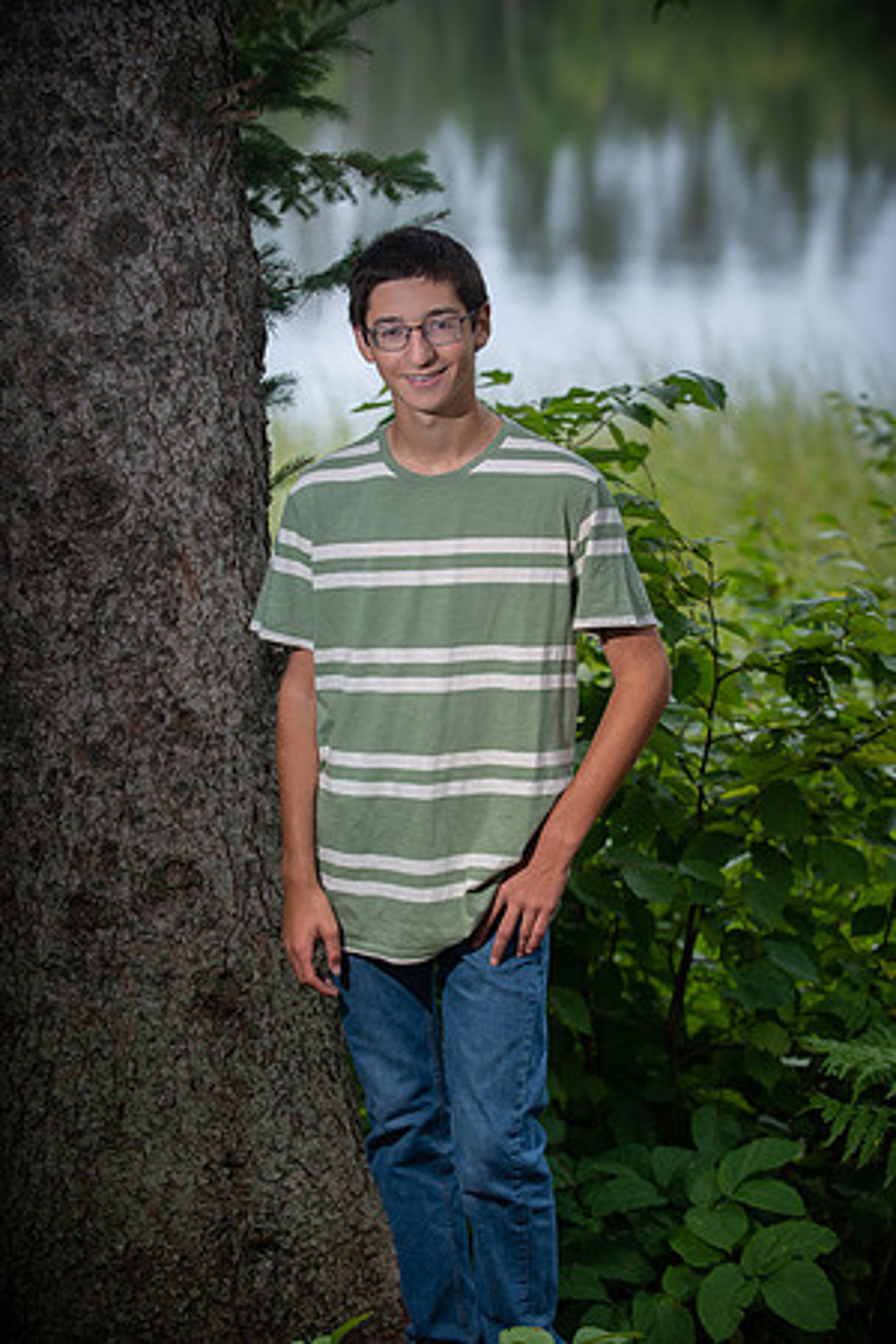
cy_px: 672
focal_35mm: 90
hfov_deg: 15.2
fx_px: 3360
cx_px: 448
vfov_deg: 22.6
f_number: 3.5
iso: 100
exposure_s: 1/200
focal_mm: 90
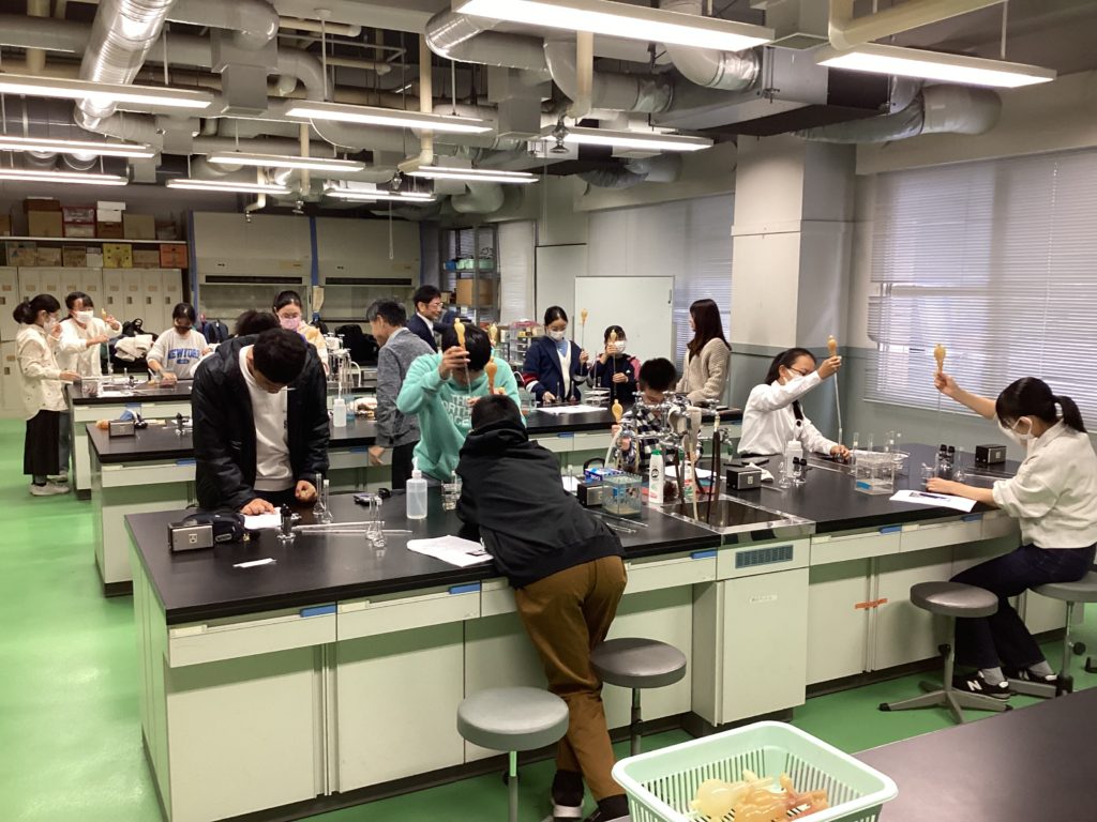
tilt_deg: -8.2
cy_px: 411
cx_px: 548
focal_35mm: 31
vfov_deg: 45.4
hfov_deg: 58.4
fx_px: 982
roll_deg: +0.1
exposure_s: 1/60
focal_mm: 3.3
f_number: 2.4
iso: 160
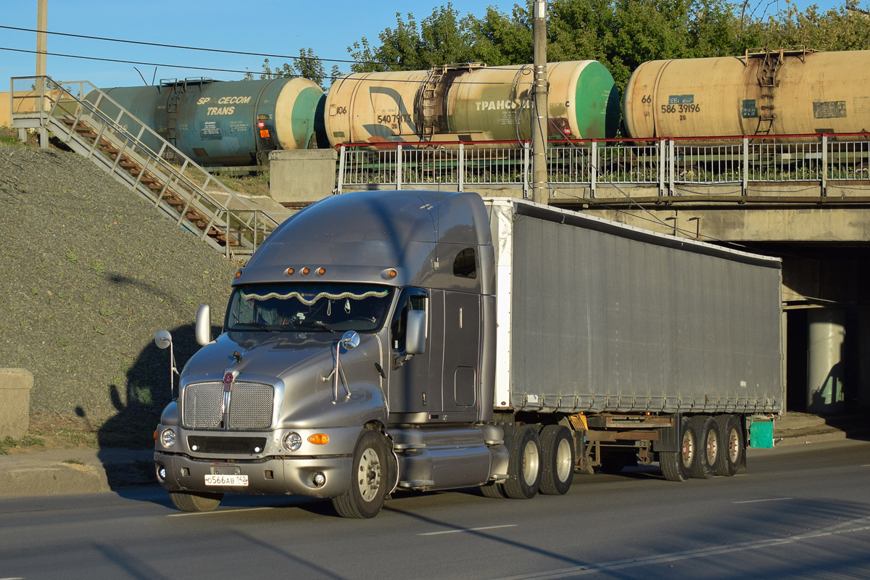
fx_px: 1522
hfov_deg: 31.9
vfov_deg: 21.6
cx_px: 435
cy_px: 290
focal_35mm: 63
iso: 400
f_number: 5.6
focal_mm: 42
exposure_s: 1/1600
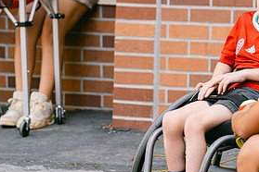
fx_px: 1676
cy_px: 82
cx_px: 156
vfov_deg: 5.9
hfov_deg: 8.8
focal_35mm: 233
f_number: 2.8
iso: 160
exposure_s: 1/125
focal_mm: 74.4
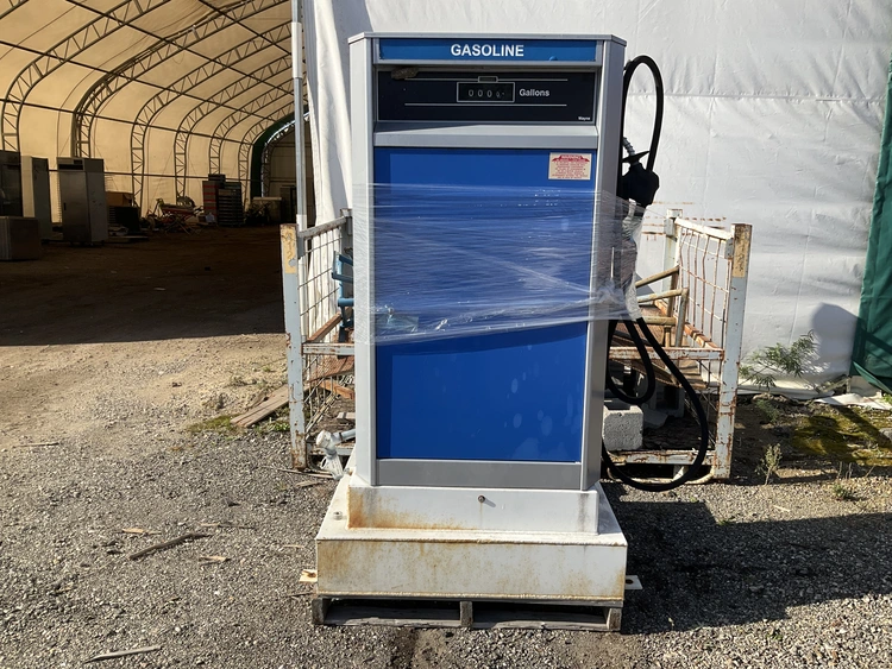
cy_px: 334
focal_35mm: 29
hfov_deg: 61.6
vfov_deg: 48.3
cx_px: 446
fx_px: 748
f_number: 1.8
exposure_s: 1/1377
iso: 25
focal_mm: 3
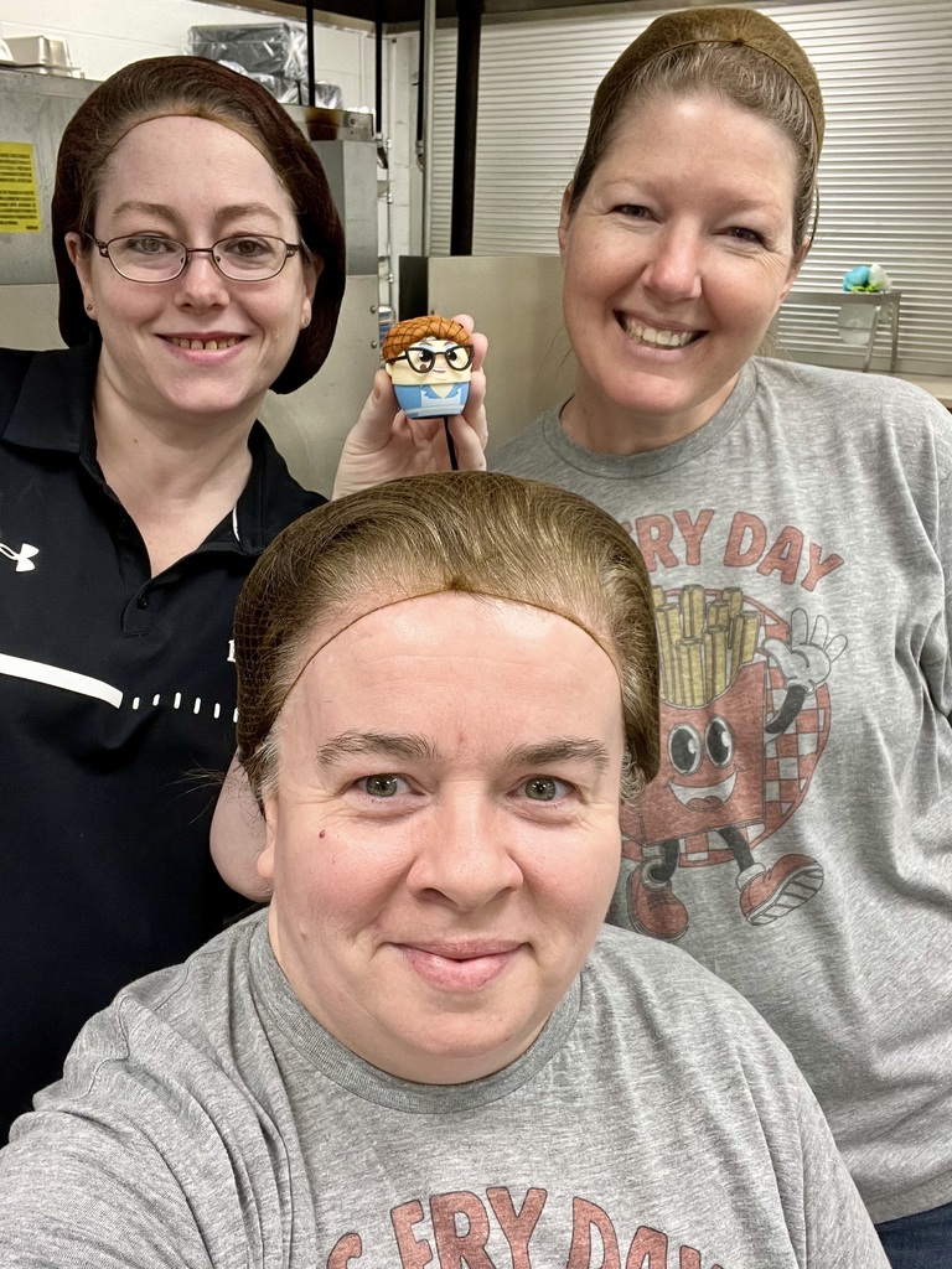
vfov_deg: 60.0
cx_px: 476
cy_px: 634
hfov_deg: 46.8
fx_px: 1100
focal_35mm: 30
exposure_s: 1/60
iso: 100
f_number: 2.2
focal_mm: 2.71
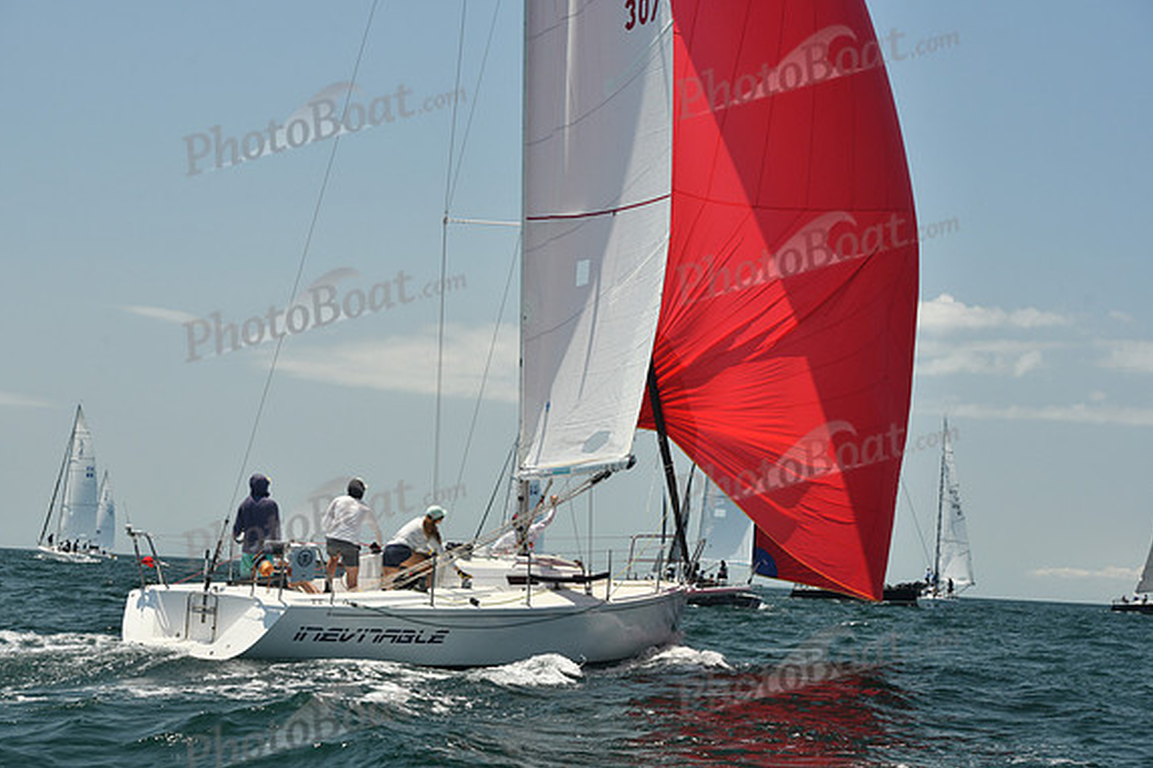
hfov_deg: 28.5
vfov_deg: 19.2
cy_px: 386
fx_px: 2273
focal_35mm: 71
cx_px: 572
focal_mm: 70
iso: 320
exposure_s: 1/640
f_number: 8
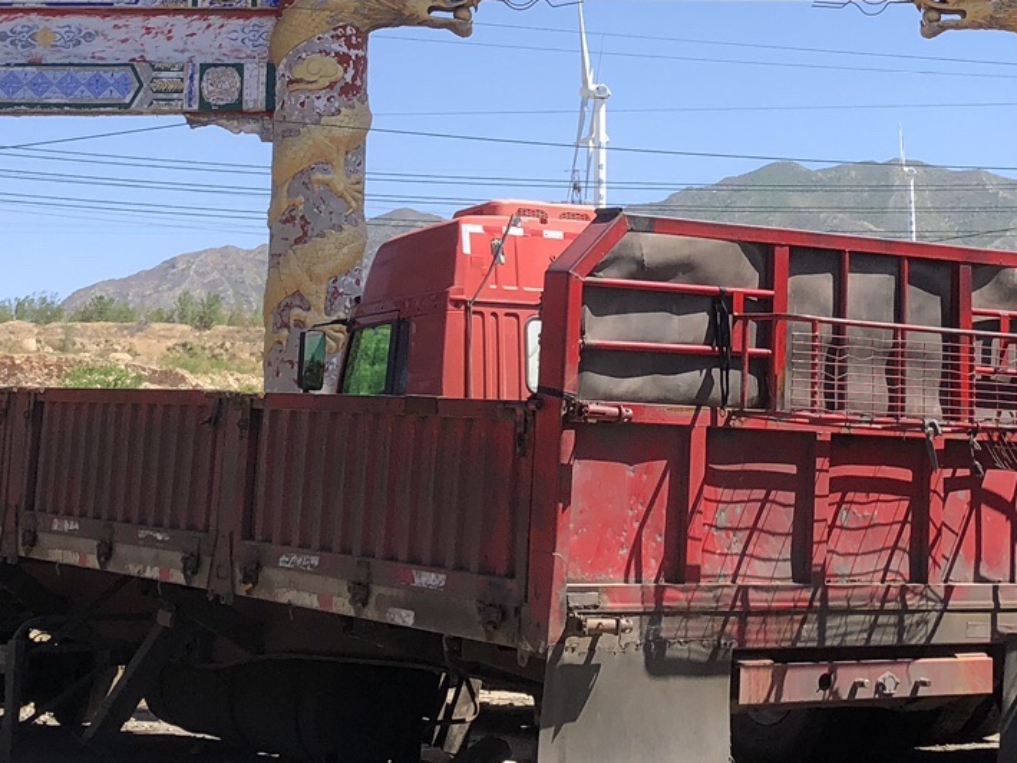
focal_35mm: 79
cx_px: 605
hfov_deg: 24.7
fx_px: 2321
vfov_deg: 18.3
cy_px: 54
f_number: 1.8
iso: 20
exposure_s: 1/1143
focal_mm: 3.99
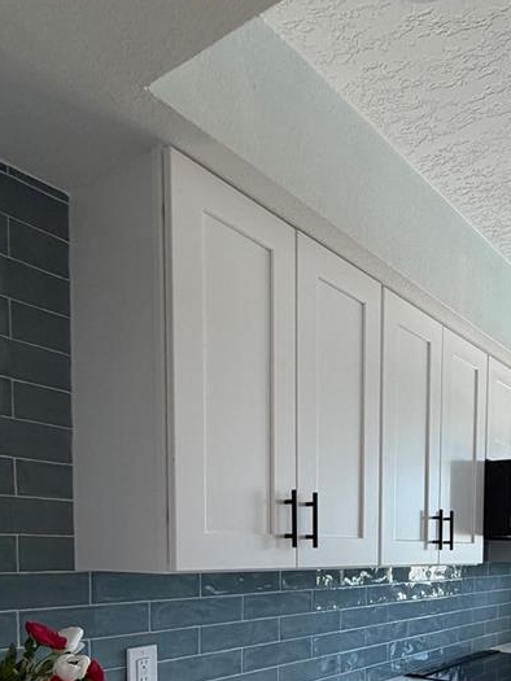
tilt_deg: -4.9
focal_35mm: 32
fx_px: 630
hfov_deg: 42.8
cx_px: 381
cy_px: 601
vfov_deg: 50.9
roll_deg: -1.5
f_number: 2.2
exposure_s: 1/121
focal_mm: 2.22
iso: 160
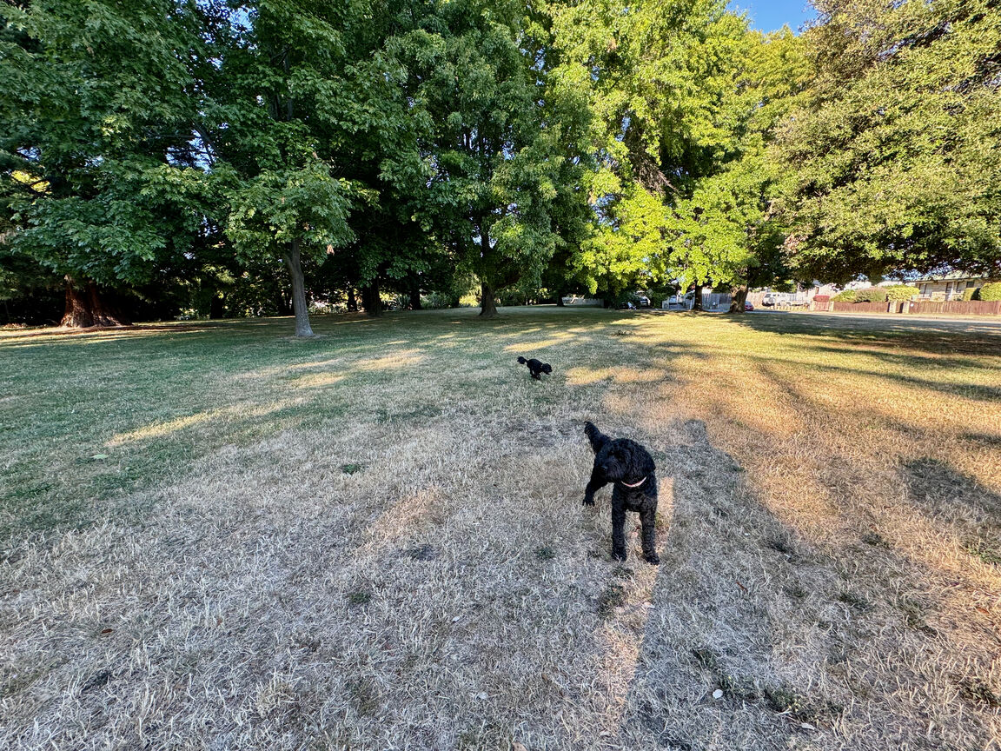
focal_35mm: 14
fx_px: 405
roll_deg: +0.3
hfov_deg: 102.1
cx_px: 500
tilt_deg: -10.2
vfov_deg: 85.7
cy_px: 376
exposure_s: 1/140
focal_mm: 2.22
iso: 40
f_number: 2.2
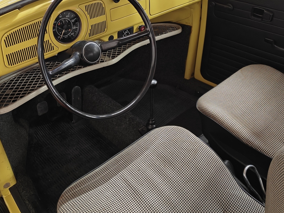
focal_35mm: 36
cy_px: 69
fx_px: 295
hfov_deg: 51.3
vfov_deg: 39.1
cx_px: 130
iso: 160
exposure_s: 1/50
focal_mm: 5.59
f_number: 1.8
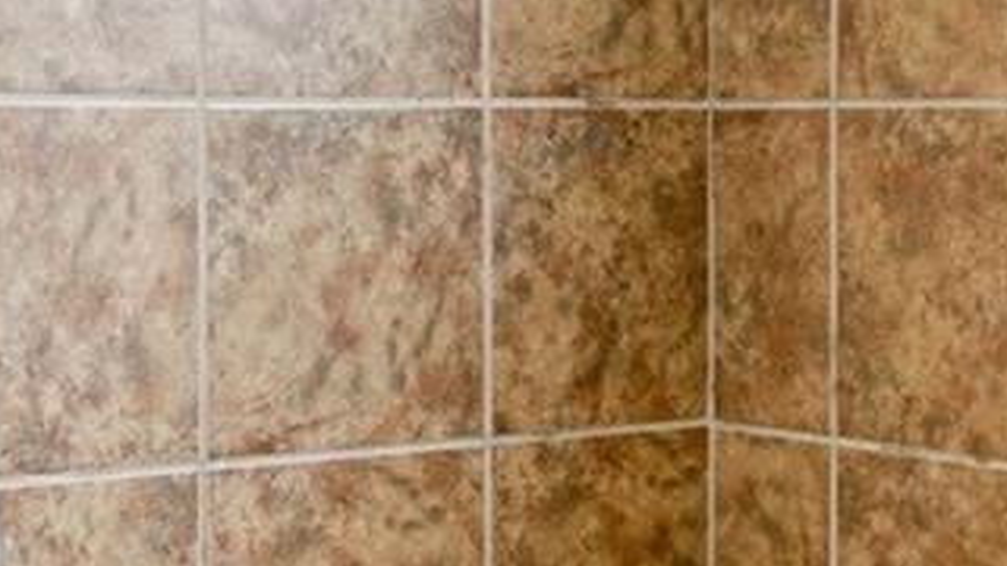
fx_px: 2376
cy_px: 138
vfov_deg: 13.5
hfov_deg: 23.4
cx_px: 120
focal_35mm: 89
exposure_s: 1/25
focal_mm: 17
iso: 400
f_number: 8
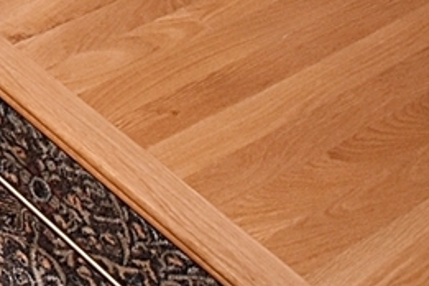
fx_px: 1108
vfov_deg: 12.7
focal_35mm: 93
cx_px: -651
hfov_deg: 13.8
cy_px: -298
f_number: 5.6
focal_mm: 10
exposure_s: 1/125
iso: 800
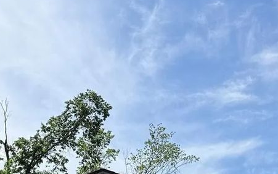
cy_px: 412
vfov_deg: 13.0
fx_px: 583
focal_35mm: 77
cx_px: 80
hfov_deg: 26.5
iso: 100
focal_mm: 6.76
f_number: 1.78
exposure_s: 1/4975
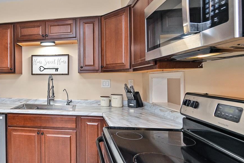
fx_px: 163
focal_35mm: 24
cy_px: 77
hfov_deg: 67.1
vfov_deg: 53.1
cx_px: 50
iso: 250
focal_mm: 14
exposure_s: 1/60
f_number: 4
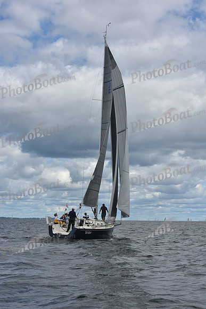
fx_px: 600
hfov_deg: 19.5
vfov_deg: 28.8
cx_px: 103
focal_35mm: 70
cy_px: 154
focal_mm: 70
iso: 250
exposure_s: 1/800
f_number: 10
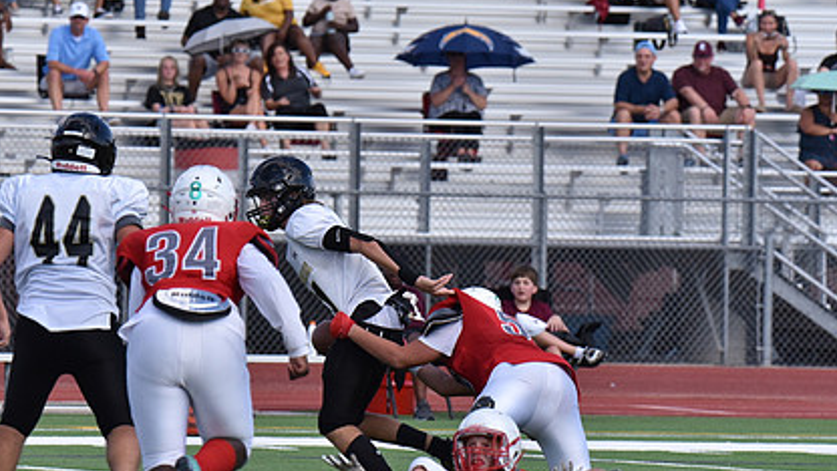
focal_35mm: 467
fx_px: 10365
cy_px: 200
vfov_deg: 2.6
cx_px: 326
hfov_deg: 4.6
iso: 1600
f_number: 8
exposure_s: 1/3200
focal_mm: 320
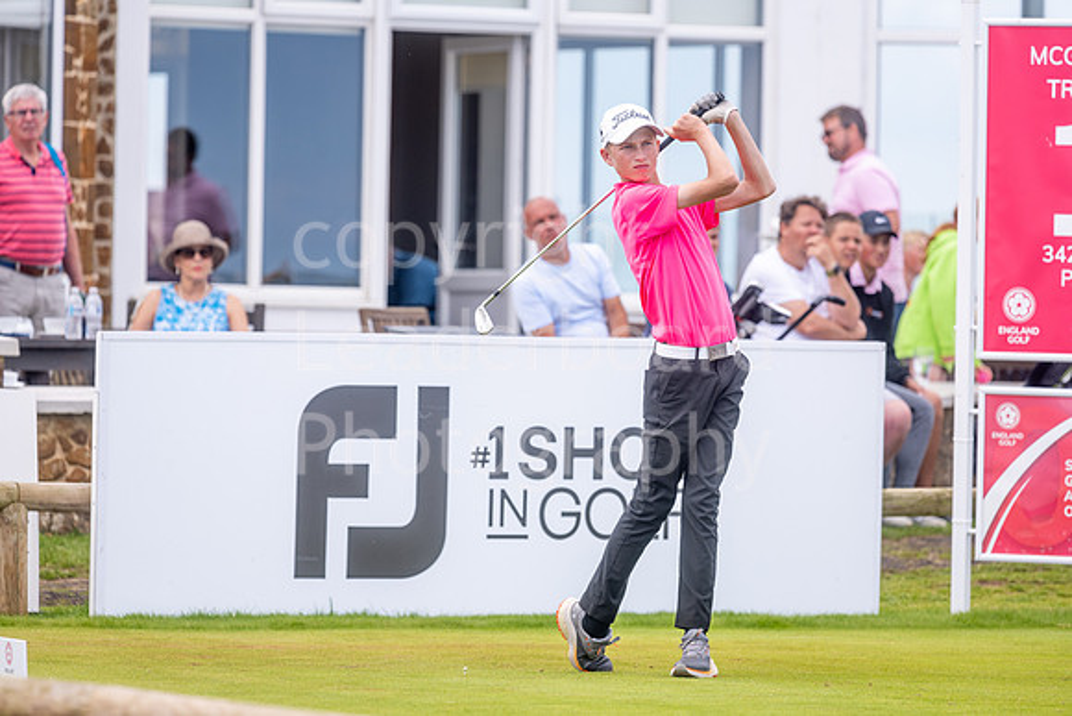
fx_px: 8935
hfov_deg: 6.9
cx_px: 536
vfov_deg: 4.6
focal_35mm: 300
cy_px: 358
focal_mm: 300
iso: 160
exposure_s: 1/640
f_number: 5
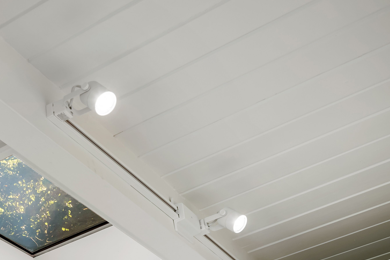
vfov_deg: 18.6
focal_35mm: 72
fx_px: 780
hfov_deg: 27.2
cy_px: 237
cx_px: 46
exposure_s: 1/13
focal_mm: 24
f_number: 6.3
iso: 400
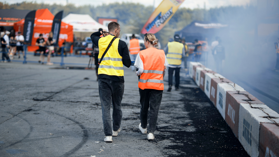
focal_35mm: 90
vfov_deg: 13.4
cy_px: 78
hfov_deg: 23.7
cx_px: 139
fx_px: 666
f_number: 1.8
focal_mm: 85
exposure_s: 1/160
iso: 100
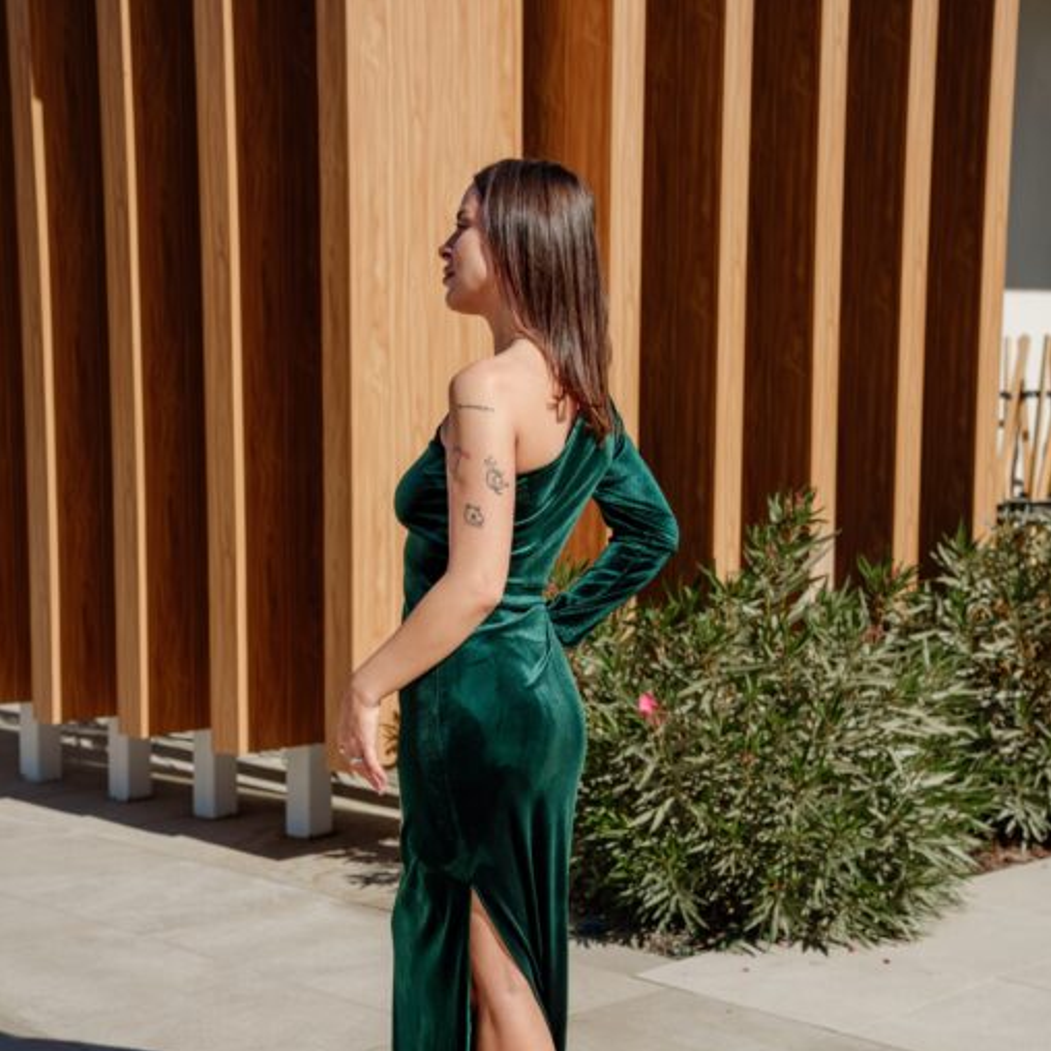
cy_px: 655
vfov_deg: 26.8
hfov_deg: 26.9
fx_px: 2198
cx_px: 526
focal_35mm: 64
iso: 100
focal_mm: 50
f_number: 5
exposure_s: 1/1000
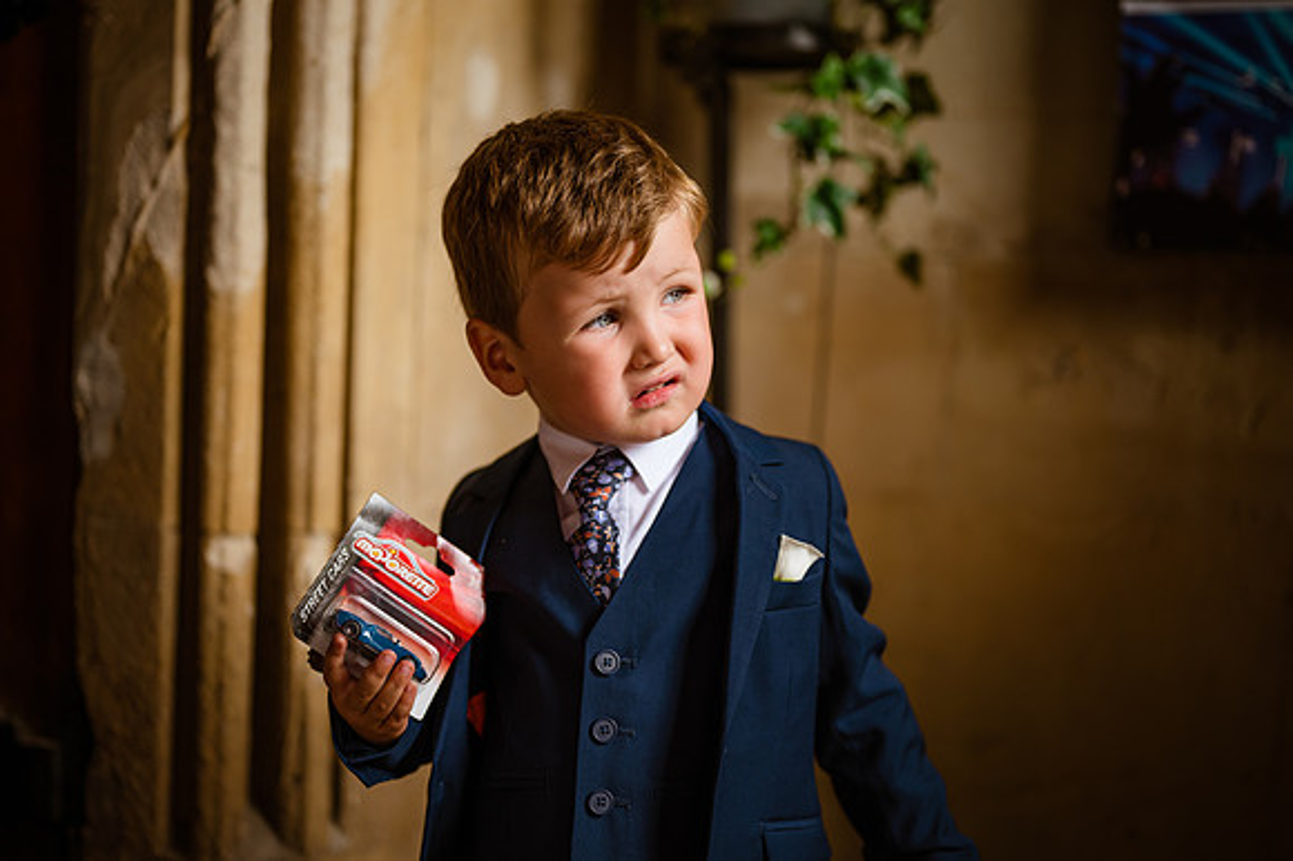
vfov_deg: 27.0
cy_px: 430
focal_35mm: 50
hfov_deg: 39.6
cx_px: 646
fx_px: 1795
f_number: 2
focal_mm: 50
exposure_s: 1/500
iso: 220
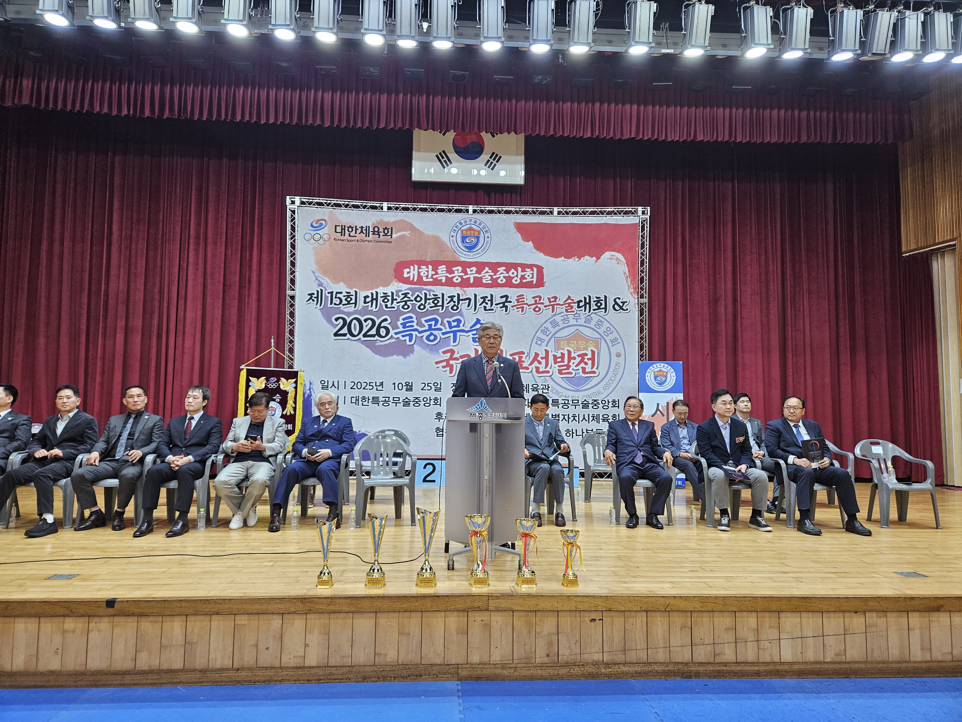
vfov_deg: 58.9
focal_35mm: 23
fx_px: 639
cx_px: 481
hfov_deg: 73.9
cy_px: 361
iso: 200
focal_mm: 5.4
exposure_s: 1/120
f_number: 1.8
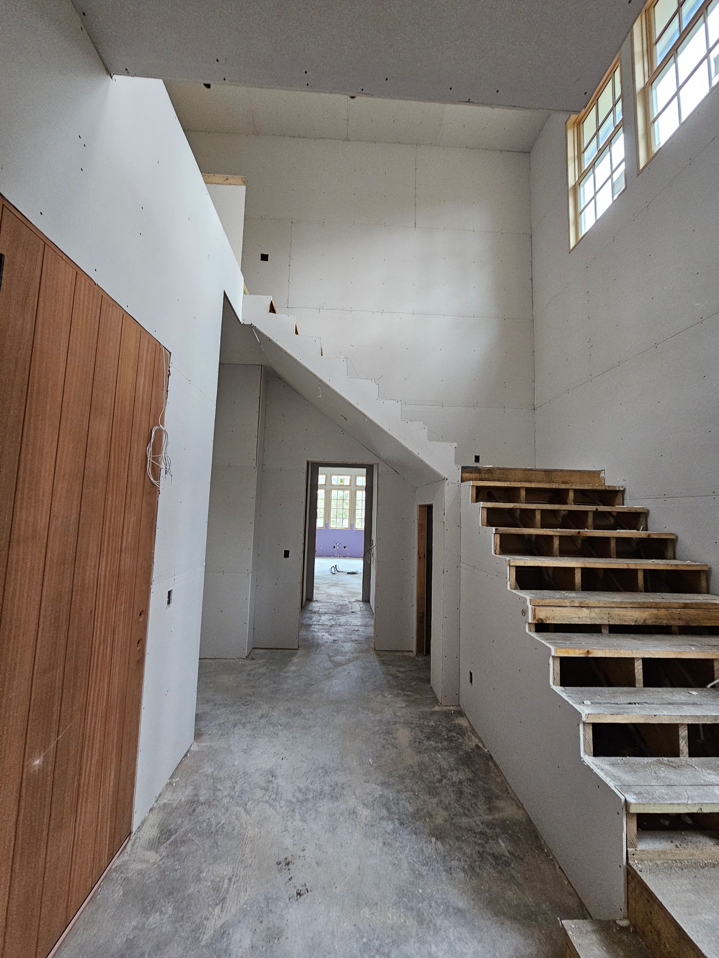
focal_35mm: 13
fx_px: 360
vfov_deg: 106.2
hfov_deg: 89.9
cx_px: 360
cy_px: 479
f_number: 2.2
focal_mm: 2.2
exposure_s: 1/30
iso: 640
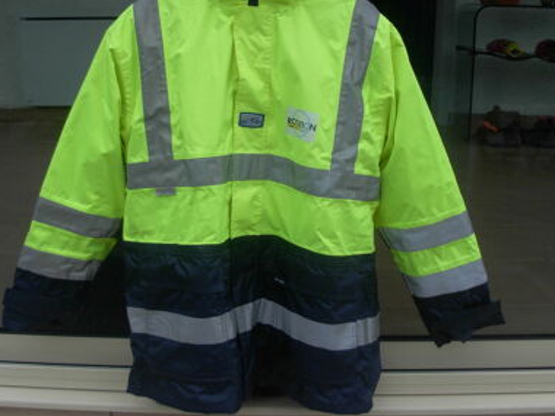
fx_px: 770
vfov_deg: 30.2
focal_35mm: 48
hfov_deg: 39.6
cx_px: 250
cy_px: 180
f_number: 2.9
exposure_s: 1/67.8
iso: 79
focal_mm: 6.3
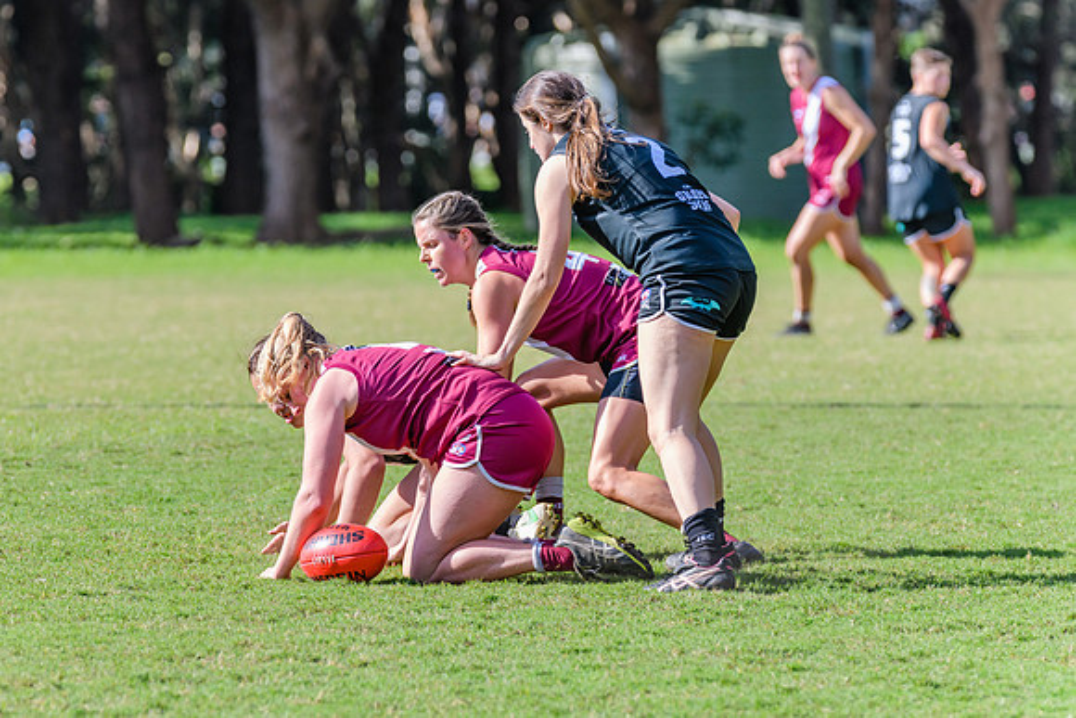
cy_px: 391
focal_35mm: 316
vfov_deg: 4.3
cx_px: 455
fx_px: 9459
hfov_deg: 6.5
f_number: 7.1
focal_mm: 270
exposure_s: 1/1250
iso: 800
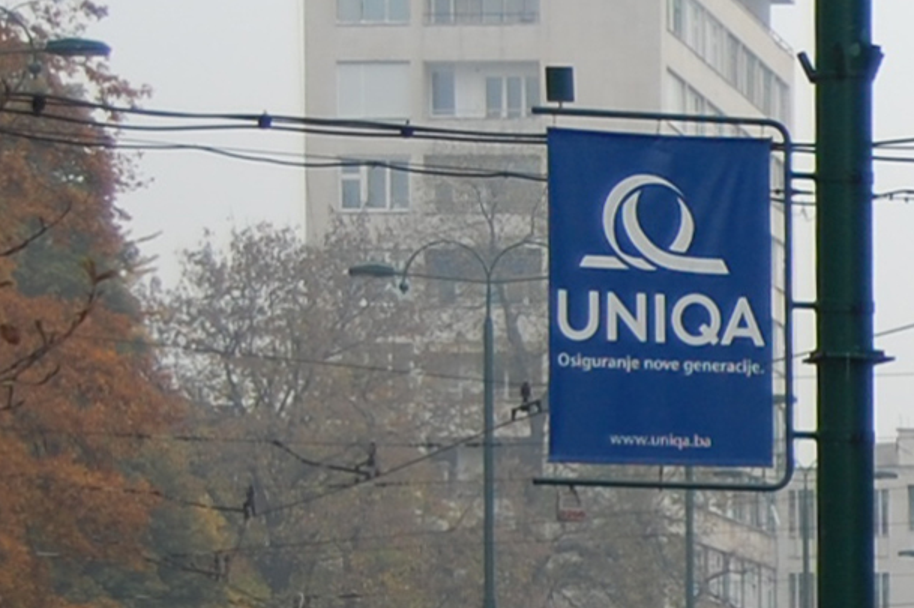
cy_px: 465
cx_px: 1775
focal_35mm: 237
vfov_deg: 5.8
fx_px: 6012
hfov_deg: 8.3
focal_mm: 32
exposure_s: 1/400
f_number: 4.5
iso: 200
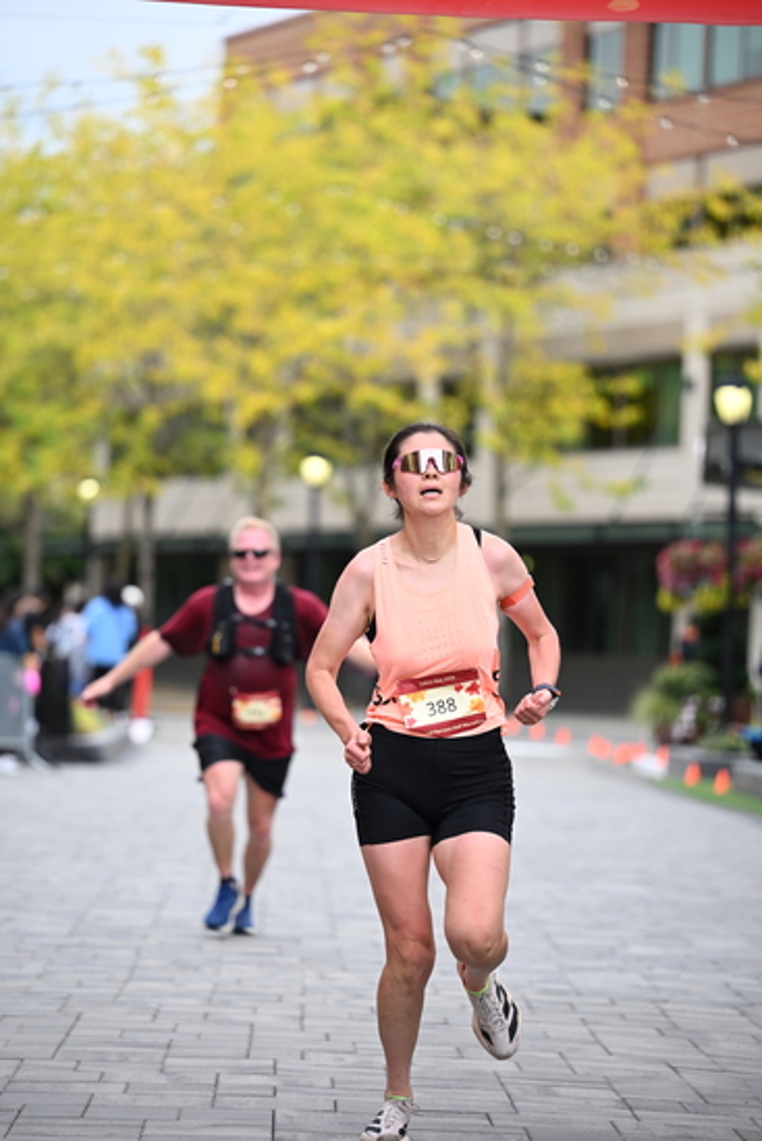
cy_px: 570
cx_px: 381
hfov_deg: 9.8
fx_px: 4442
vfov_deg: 14.6
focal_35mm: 140
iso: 640
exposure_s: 1/2000
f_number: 2.8
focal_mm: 140
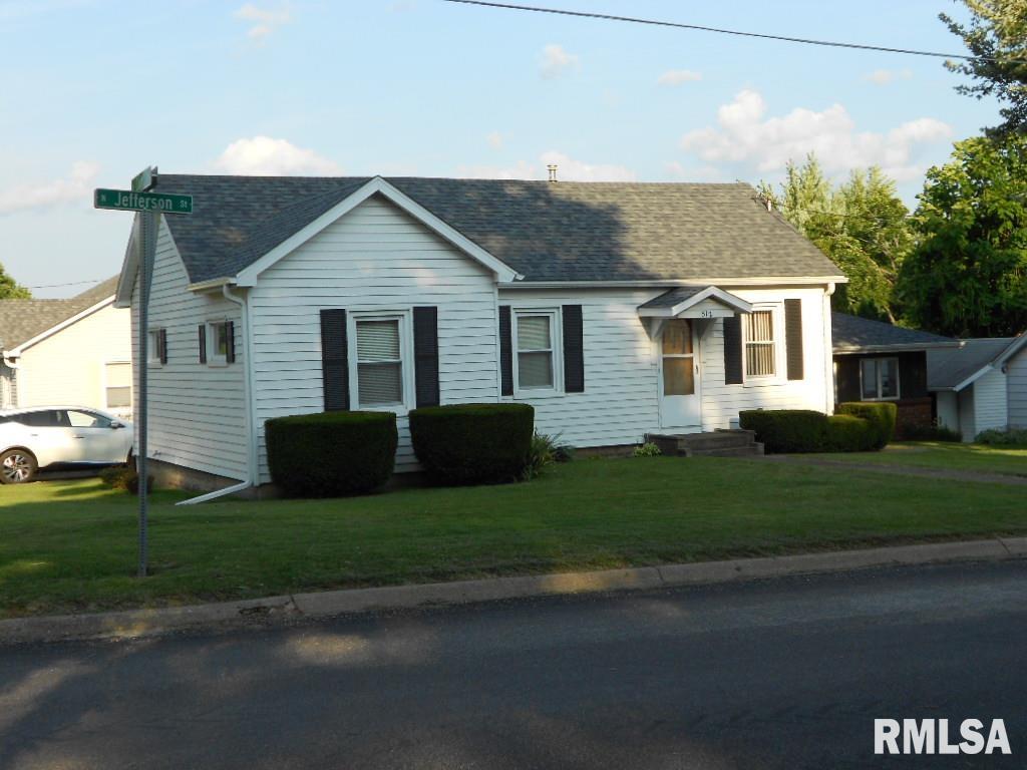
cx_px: 514
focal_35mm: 49
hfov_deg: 38.9
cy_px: 385
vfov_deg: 29.7
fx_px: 1454
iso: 80
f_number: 4.5
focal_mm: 8.8
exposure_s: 1/320
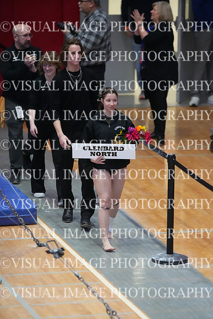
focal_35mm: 300
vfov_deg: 6.9
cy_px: 160
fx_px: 2661
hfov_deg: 4.6
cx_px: 106
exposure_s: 1/1600
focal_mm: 300
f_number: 3.5
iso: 20000
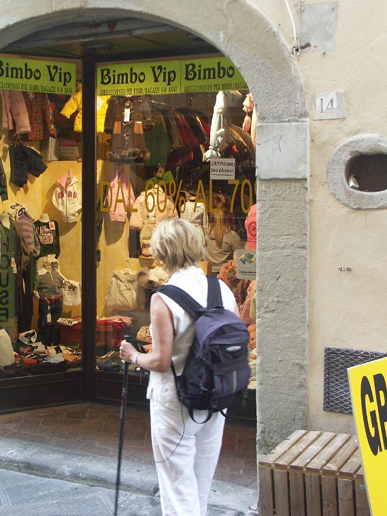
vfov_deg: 35.5
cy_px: 260
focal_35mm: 54
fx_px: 805
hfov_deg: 26.8
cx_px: 118
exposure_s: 1/50
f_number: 2.8
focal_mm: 10.2
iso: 200
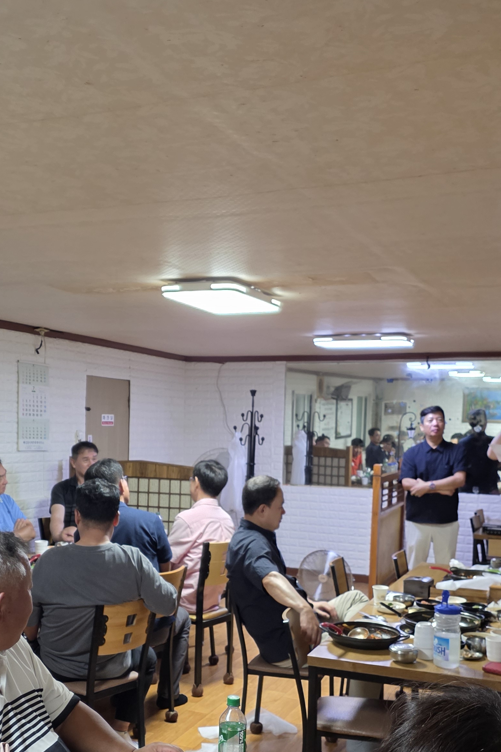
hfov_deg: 32.5
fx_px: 856
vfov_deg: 46.9
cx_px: 204
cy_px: 477
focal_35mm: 41
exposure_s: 1/120
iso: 400
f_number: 1.7
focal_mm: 6.25
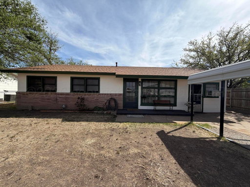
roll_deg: -0.8
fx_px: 101
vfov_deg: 85.7
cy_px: 94
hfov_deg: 102.1
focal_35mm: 14
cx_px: 125
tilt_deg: -1.3
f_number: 2.2
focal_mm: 2.22
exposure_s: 1/876
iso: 20
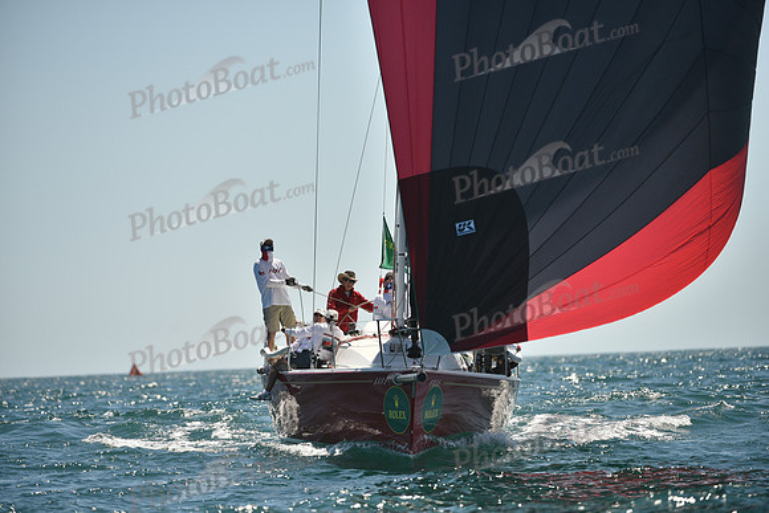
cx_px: 384
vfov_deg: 4.7
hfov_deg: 7.1
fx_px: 6196
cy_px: 256
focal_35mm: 290
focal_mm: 290
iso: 250
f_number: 4.5
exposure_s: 1/2500
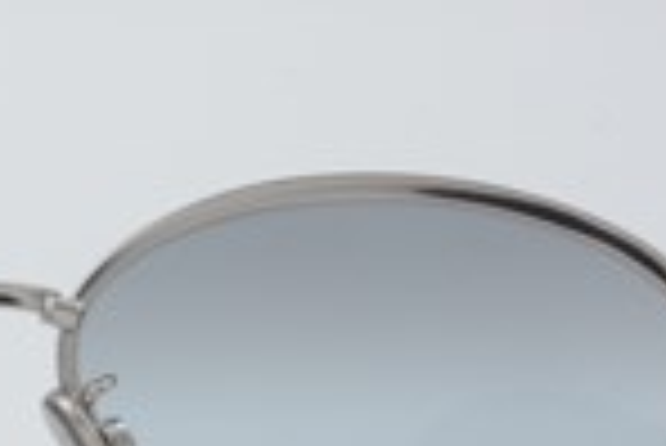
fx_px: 4117
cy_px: 414
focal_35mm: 222
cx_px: -27
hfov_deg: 9.2
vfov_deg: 6.2
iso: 100
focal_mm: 55
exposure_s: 1/4
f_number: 29
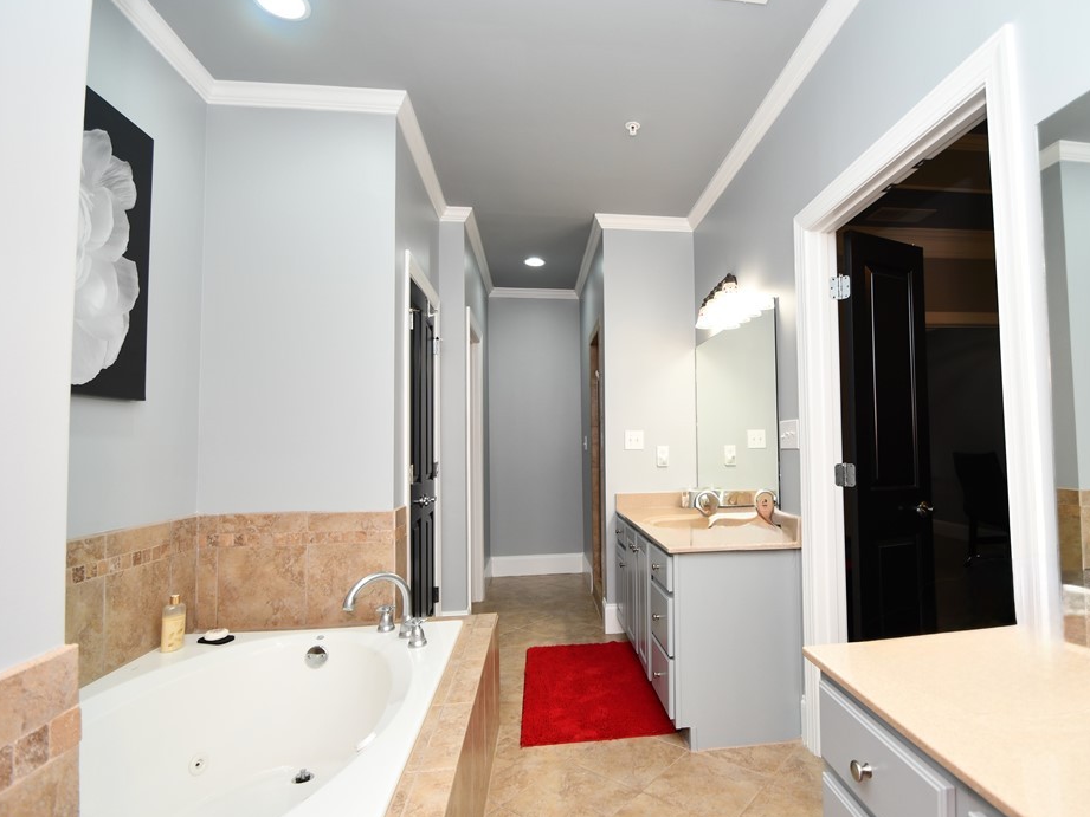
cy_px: 419
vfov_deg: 74.7
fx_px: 535
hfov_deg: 90.3
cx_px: 631
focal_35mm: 17
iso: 280
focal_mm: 10
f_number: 4
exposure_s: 1/60
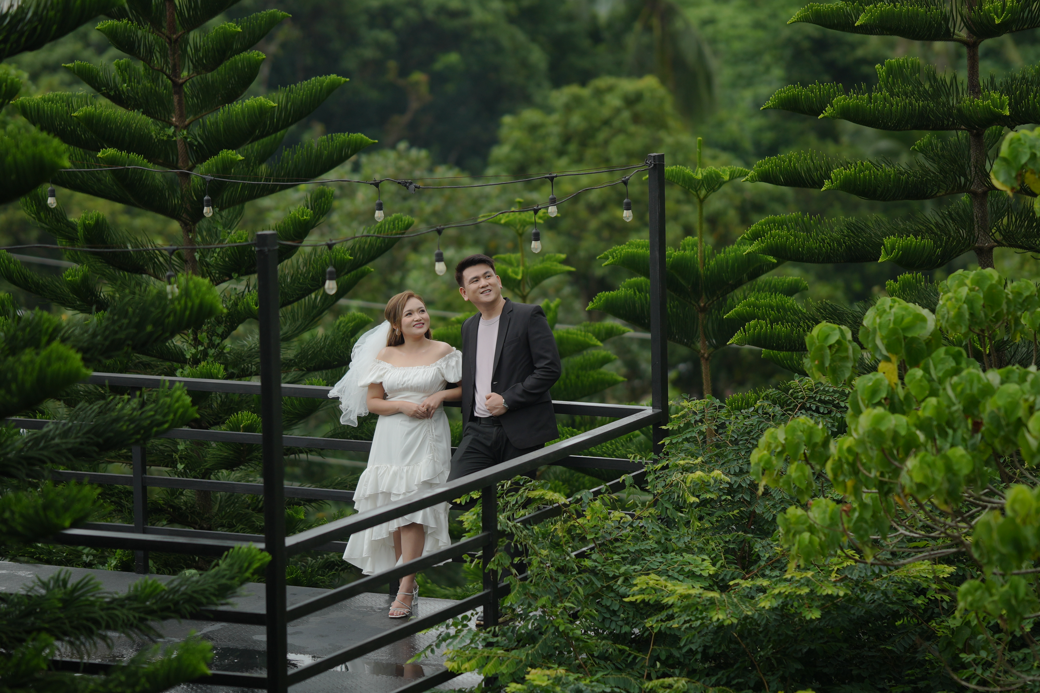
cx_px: 520
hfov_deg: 16.1
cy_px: 346
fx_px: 3669
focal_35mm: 127
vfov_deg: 10.8
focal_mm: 85
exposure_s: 1/1600
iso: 160
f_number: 1.4
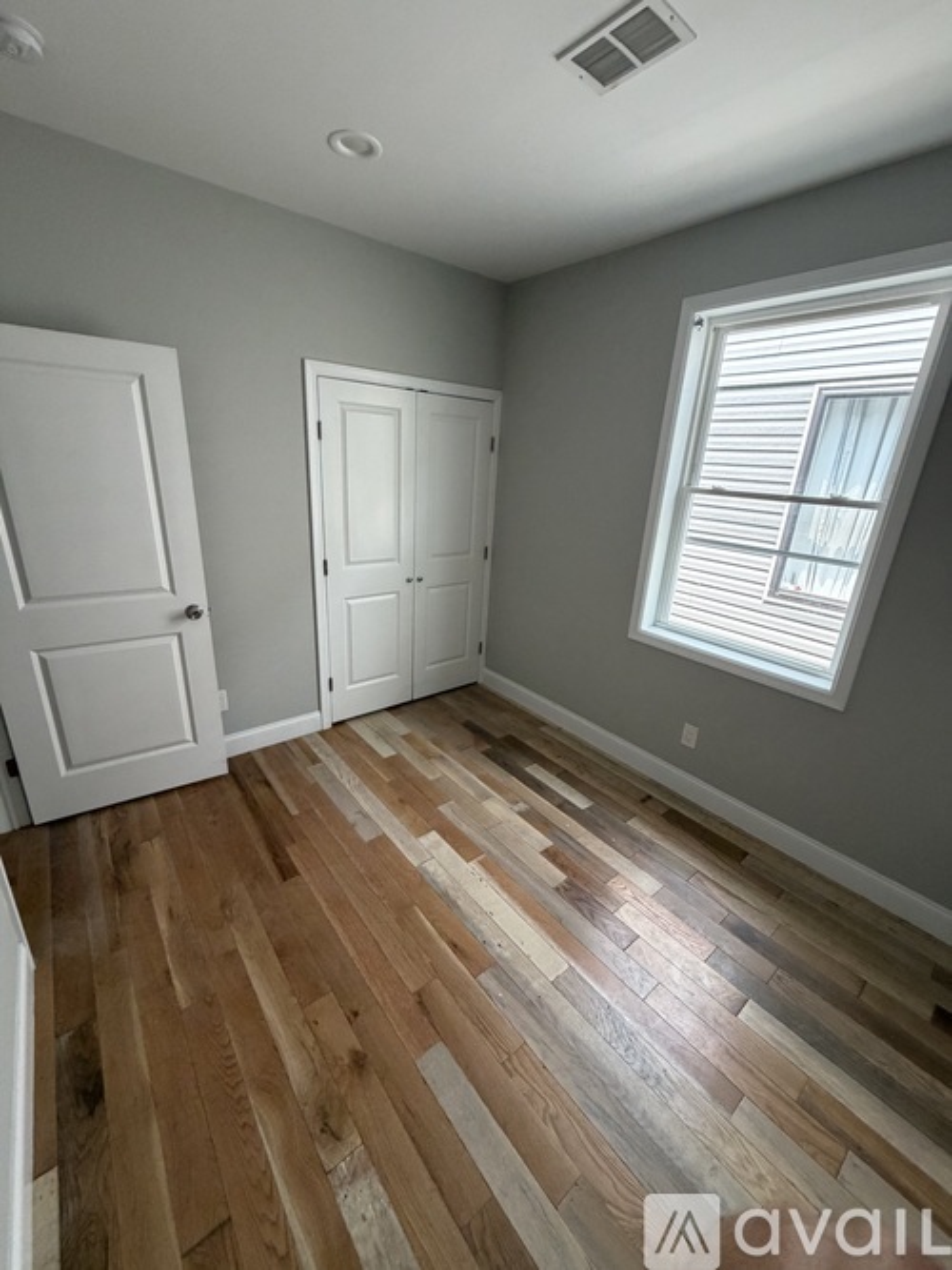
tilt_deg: -18.7
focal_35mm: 14
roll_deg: -3.5
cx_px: 476
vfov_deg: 102.1
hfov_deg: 85.7
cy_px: 635
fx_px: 514
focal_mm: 2.22
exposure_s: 1/121
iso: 250
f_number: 2.2
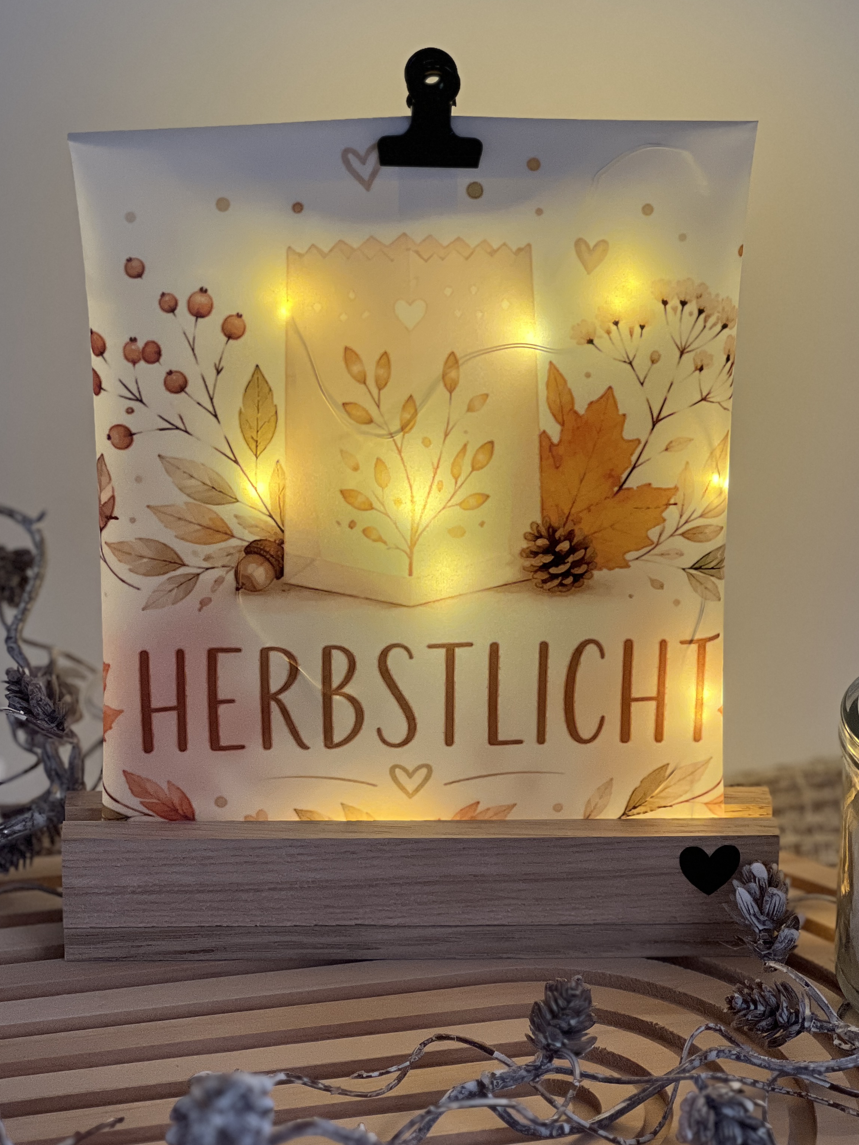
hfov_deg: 14.6
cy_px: 628
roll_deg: -0.9
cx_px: 410
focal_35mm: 101
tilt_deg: -26.1
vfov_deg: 19.4
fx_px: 3342
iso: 250
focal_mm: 9
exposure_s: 1/121
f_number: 2.8
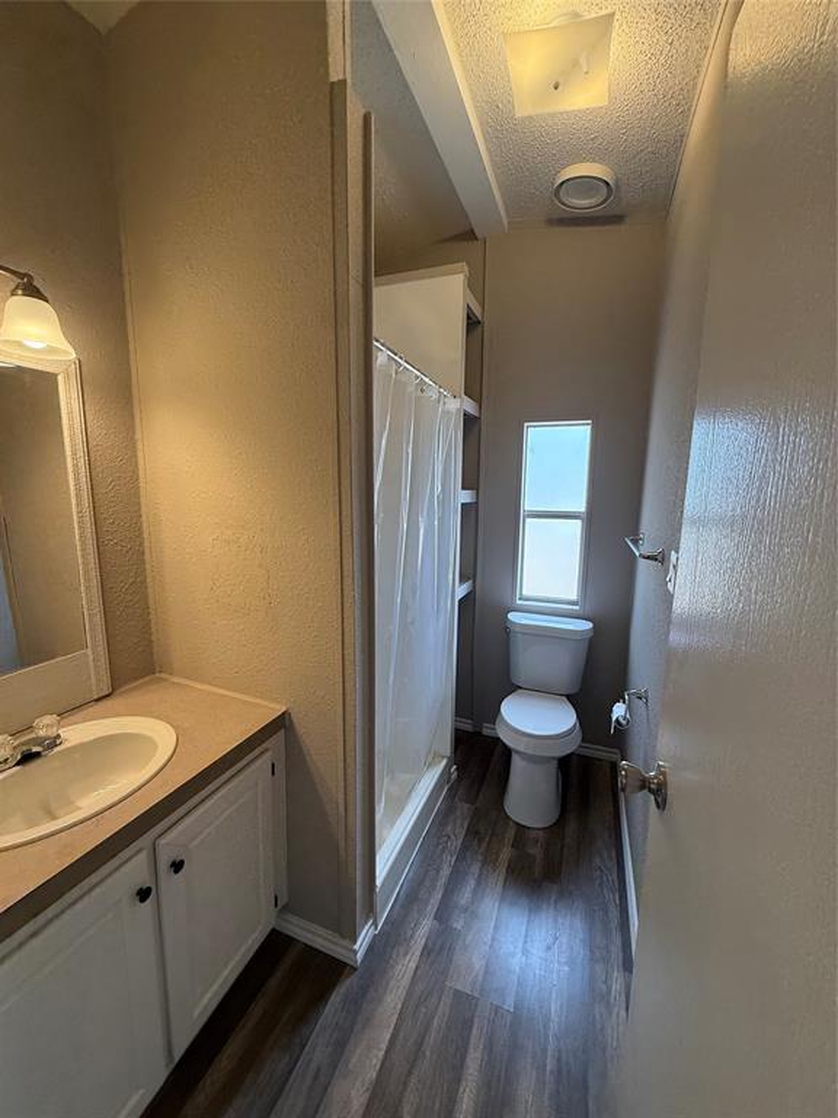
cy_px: 559
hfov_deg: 85.7
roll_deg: -1.4
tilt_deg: -8.6
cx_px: 419
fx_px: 452
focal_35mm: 14
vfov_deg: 102.1
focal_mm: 2.22
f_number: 2.2
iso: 160
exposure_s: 1/120
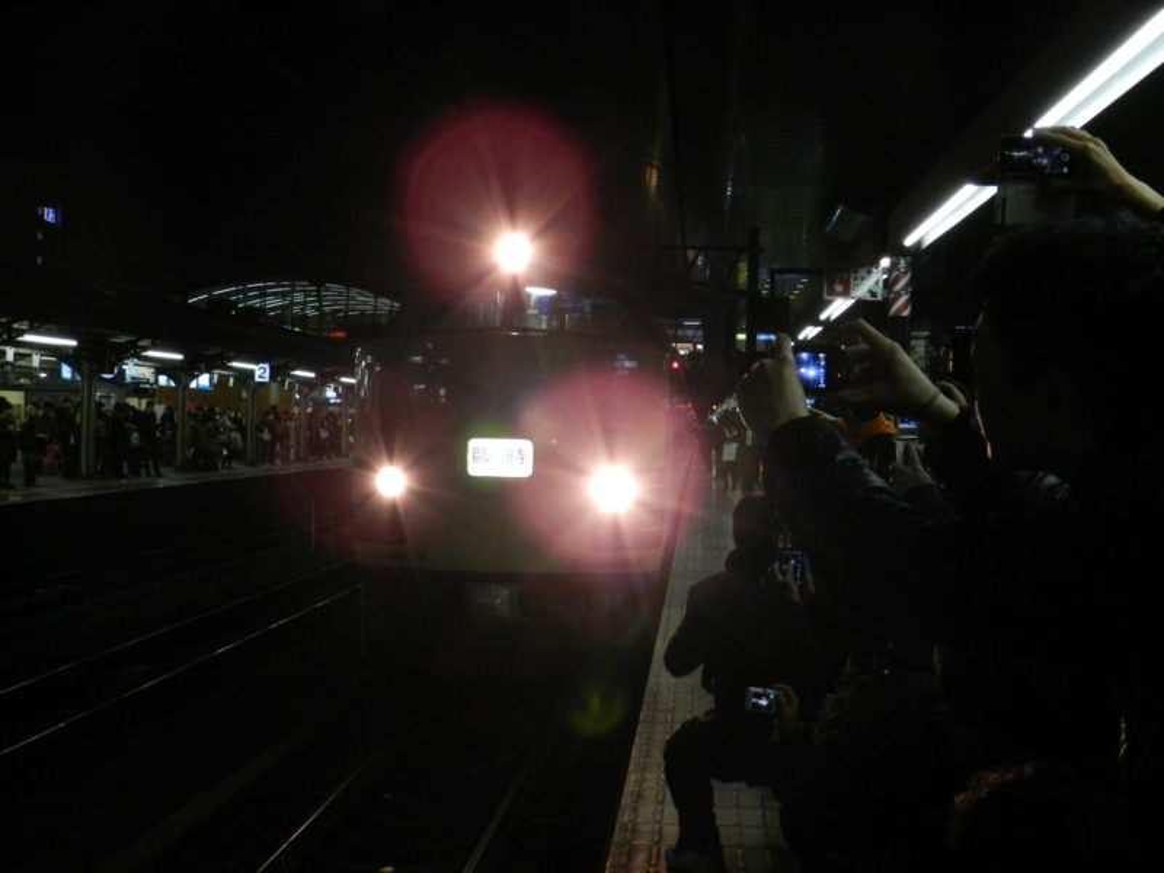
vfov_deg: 31.5
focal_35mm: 46
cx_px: 582
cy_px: 436
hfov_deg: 41.2
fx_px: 1547
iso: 800
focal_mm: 8.1
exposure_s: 1/100
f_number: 4.2
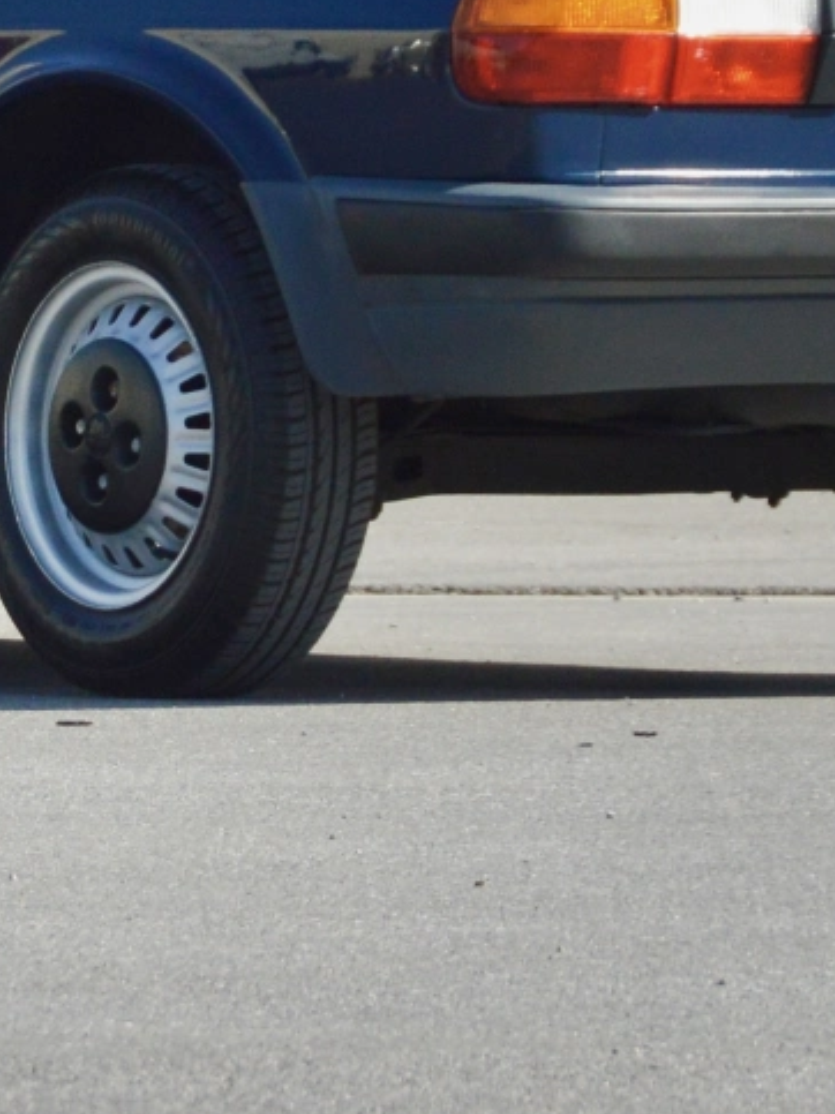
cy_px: 204
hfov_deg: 3.2
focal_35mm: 458
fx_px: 14737
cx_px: 136
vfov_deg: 4.3
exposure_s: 1/400
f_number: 5.3
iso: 400
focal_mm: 80
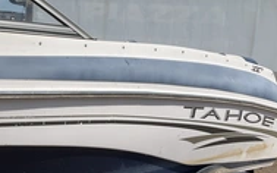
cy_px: 114
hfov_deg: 31.3
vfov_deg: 19.9
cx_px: 94
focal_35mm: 65
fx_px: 491
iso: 25
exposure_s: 1/2538
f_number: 1.8
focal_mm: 3
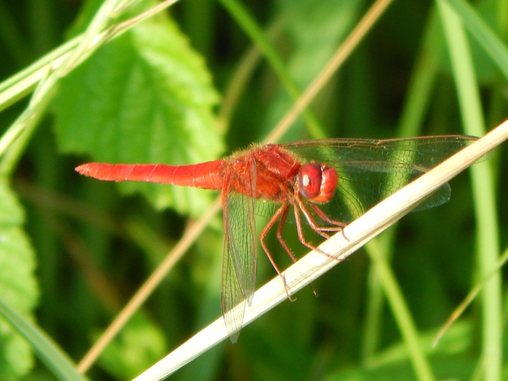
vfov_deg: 2.5
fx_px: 8748
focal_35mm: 596
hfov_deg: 3.3
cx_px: 254
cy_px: 190
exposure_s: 1/125
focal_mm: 107.1
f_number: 5.8
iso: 140
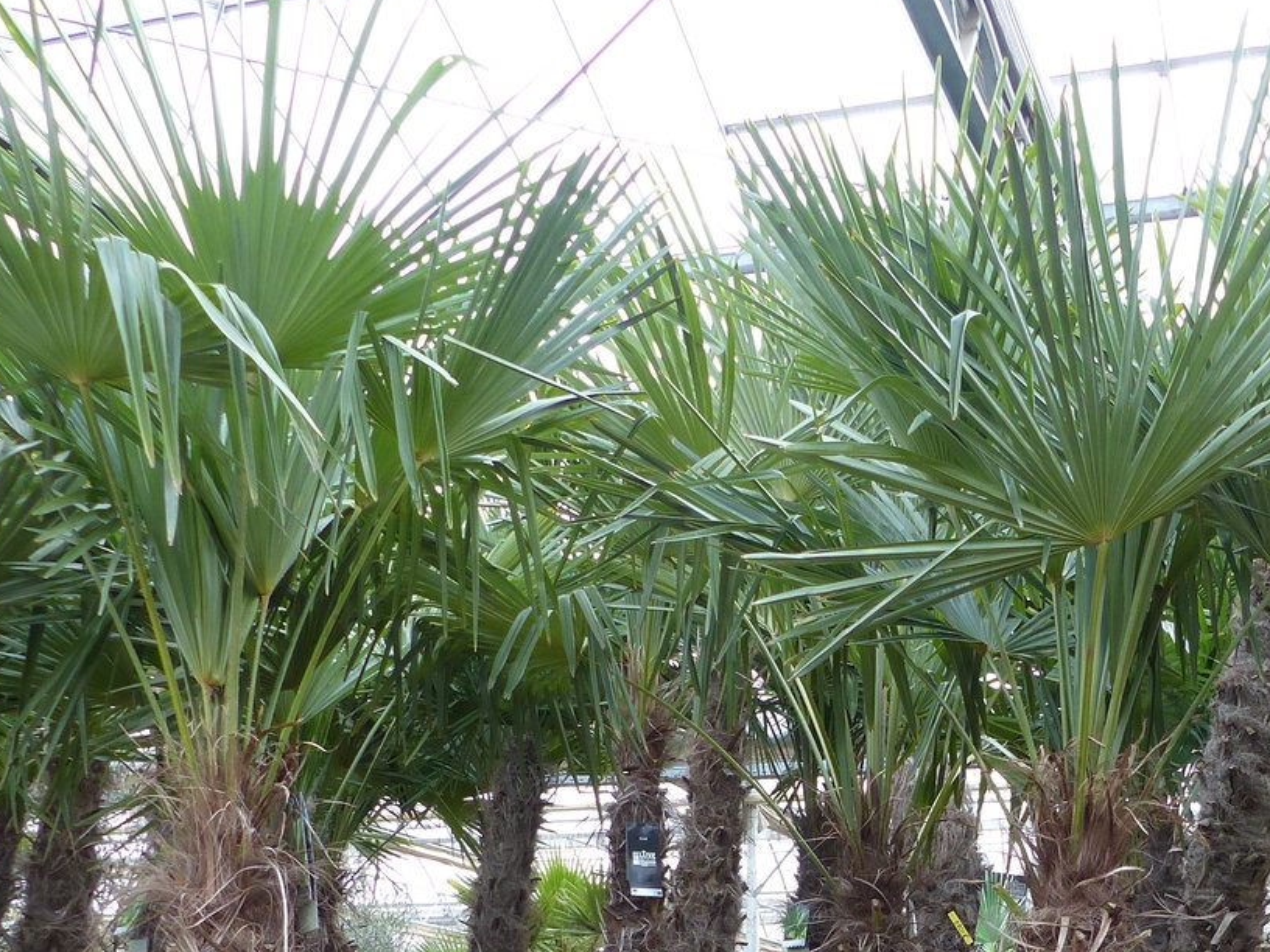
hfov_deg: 38.2
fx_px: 1798
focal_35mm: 49
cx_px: 900
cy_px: 916
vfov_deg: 28.2
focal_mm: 4.5
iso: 100
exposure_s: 1/80
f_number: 2.8
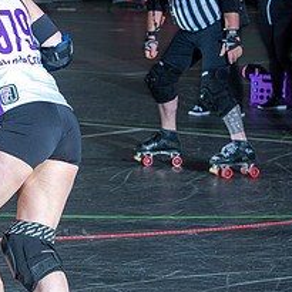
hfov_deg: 7.1
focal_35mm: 244
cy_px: 138
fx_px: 2329
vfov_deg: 7.2
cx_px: -11
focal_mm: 95
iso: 800
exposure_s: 1/160
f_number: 8
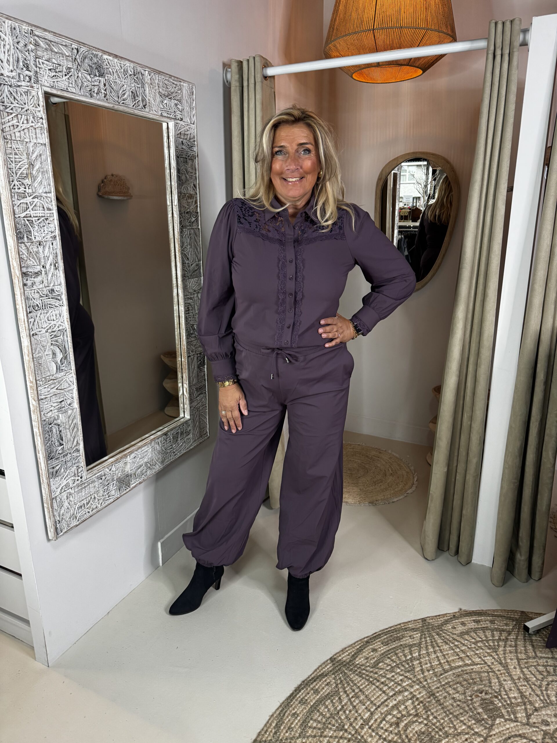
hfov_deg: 56.8
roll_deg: +1.2
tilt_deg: -14.9
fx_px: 515
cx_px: 278
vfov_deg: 71.6
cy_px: 372
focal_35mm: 24
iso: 200
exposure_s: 1/100
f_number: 1.78
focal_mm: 6.76
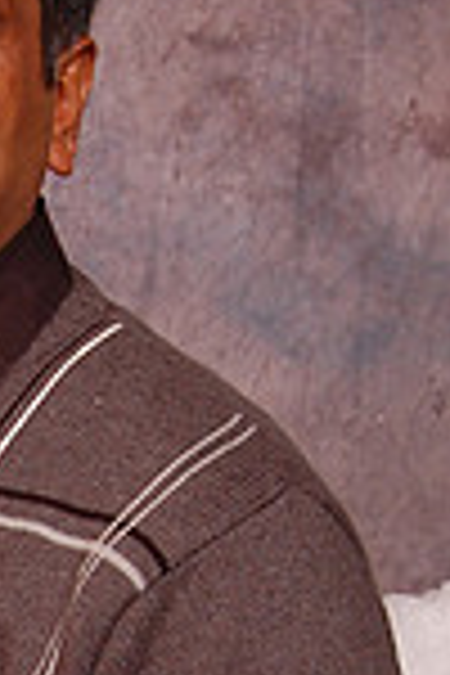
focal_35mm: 221
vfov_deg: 9.2
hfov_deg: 6.1
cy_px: 846
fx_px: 4143
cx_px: -333
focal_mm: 38
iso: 400
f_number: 5.6
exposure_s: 1/200
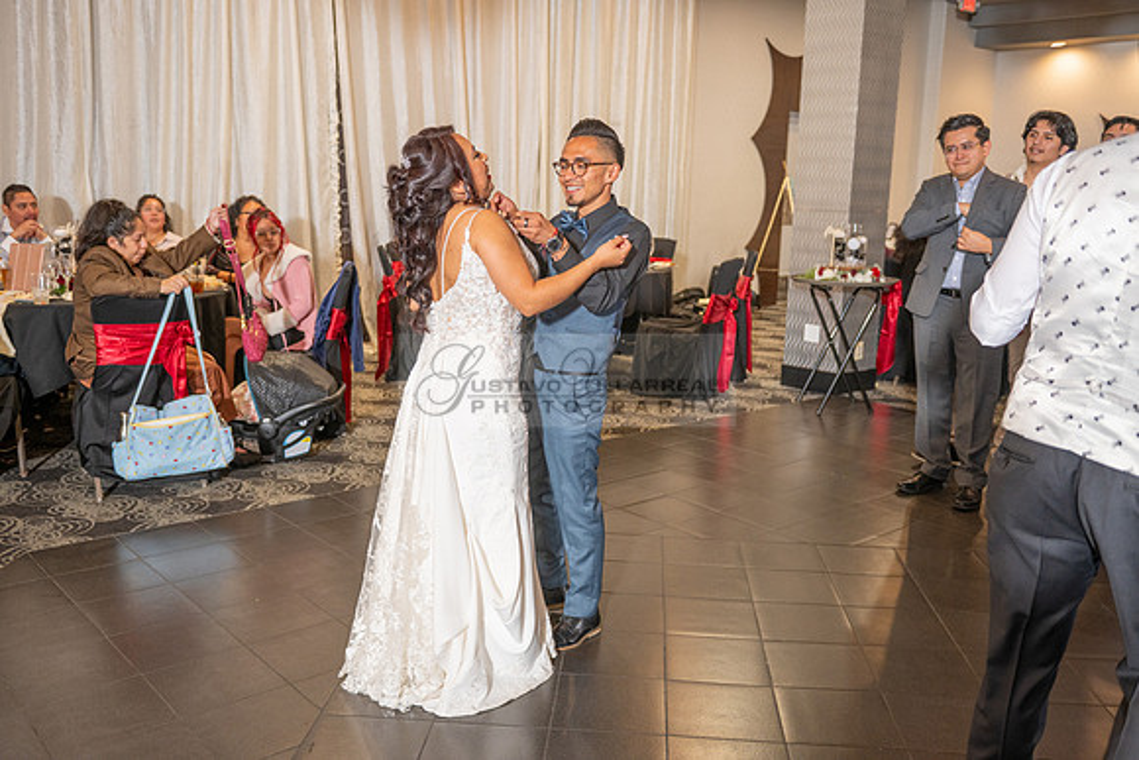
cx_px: 570
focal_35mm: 32
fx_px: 1013
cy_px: 380
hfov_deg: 58.7
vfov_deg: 41.1
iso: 800
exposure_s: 1/125
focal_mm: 32
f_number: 3.5
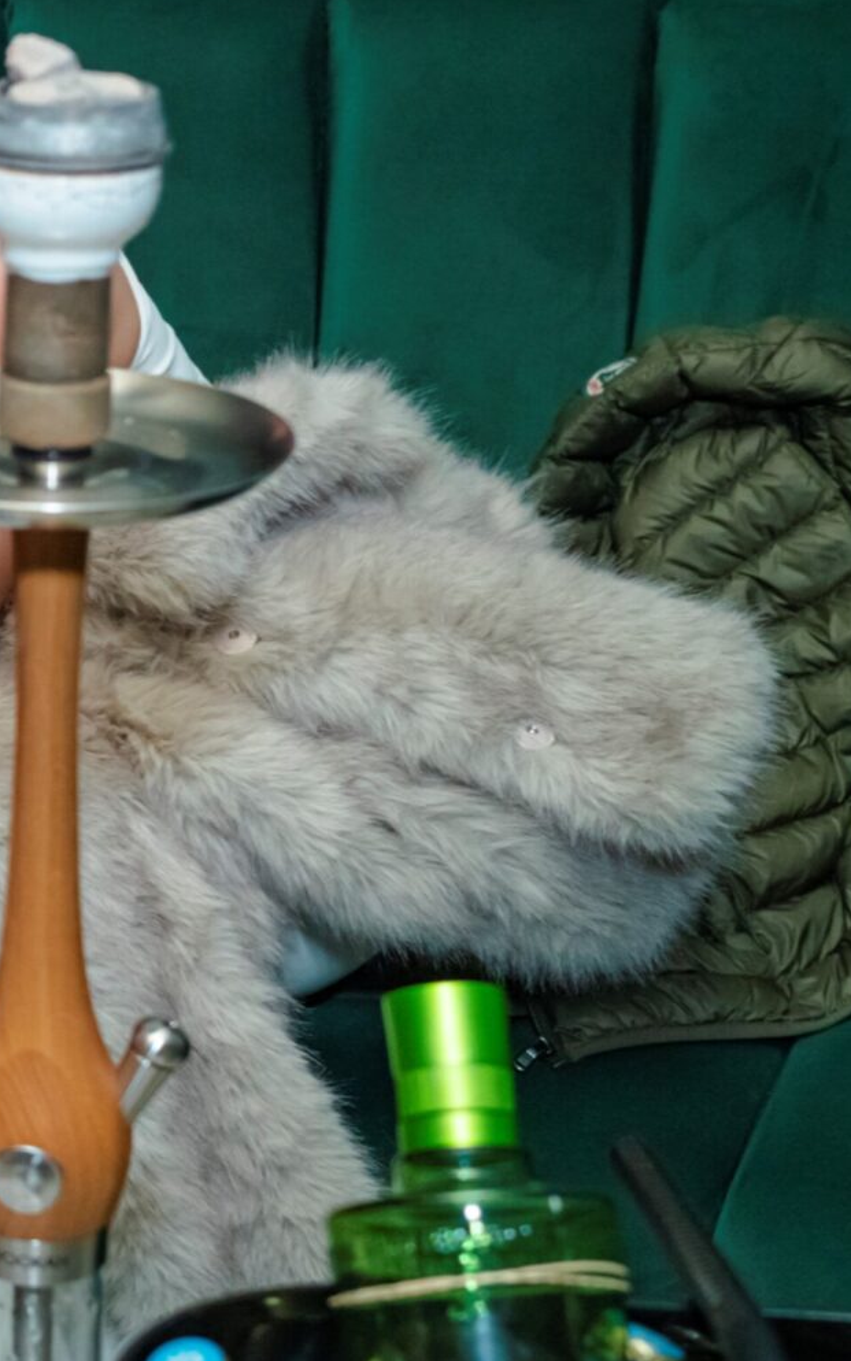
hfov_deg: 12.8
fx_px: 3412
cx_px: -714
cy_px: 518
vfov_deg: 22.5
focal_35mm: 92
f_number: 2.8
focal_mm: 35
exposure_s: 1/80
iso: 3200
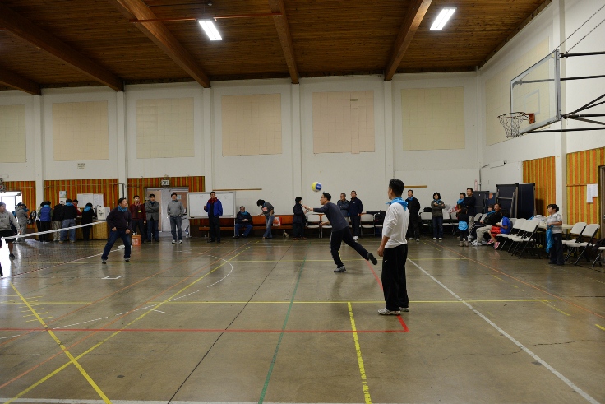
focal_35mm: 24
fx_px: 403
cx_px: 302
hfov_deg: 73.7
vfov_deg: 53.2
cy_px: 202
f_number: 3.5
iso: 1250
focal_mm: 24
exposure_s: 1/125
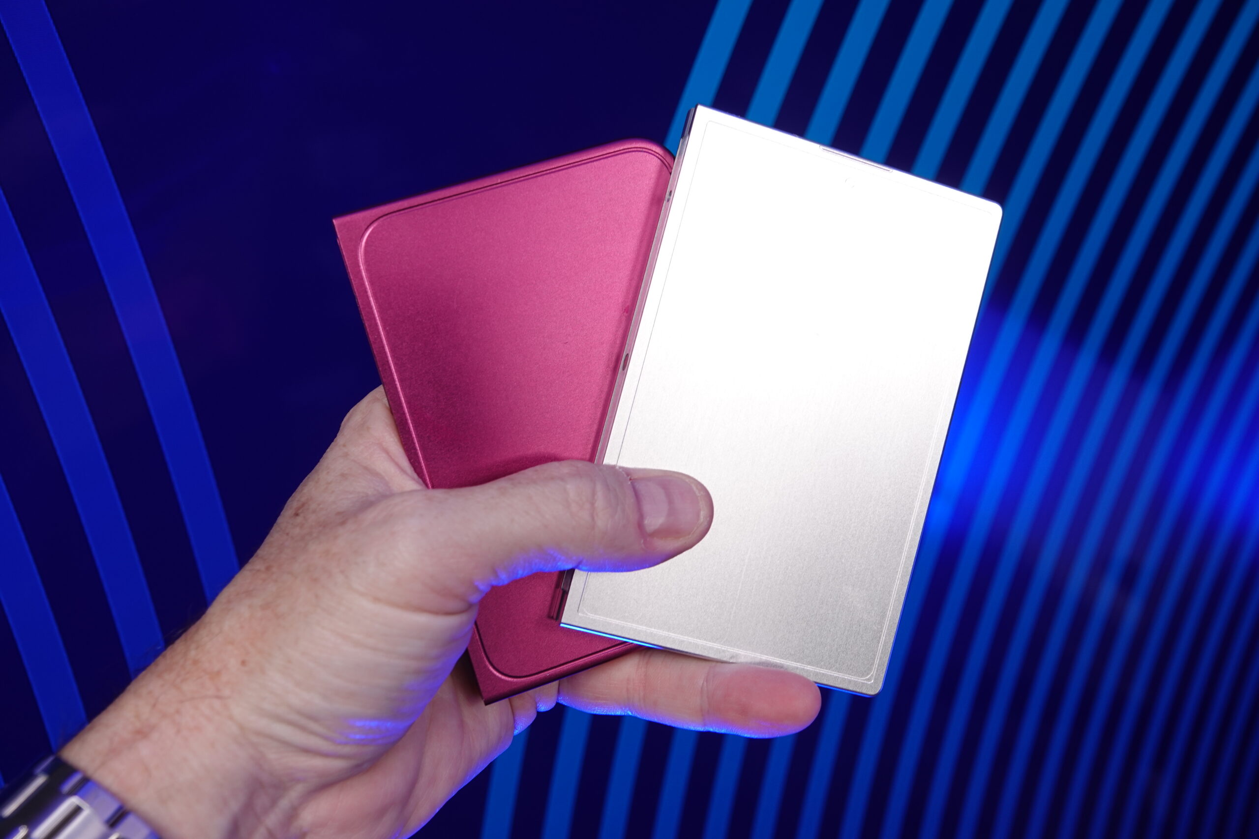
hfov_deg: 51.9
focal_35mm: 37
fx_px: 1294
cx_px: 630
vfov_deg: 35.9
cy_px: 420
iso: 100
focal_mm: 13.7
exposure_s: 1/25
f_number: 3.5
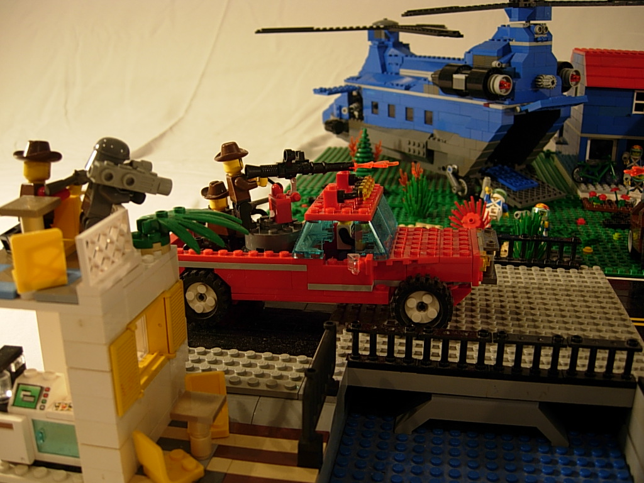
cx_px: 322
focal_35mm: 36
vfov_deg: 39.7
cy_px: 242
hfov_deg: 51.4
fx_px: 670
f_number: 2.7
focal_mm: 7.5
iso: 50
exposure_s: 1/6.7
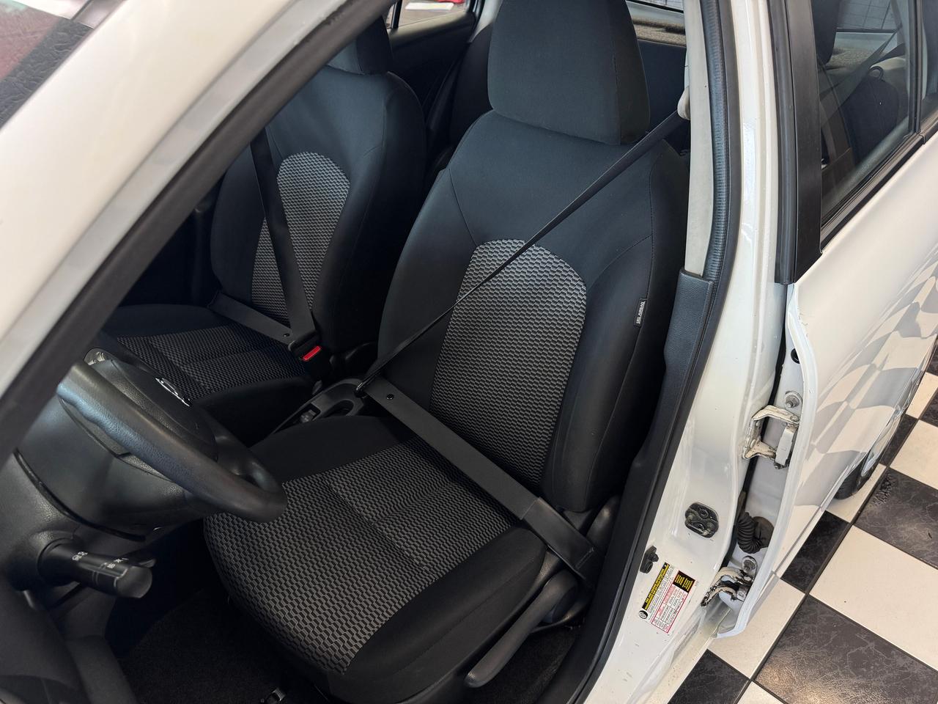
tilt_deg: -35.5
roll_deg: -0.4
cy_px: 352
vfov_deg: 56.8
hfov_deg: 71.6
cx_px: 469
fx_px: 650
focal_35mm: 24
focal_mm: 6.76
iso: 160
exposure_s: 1/120
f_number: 1.78
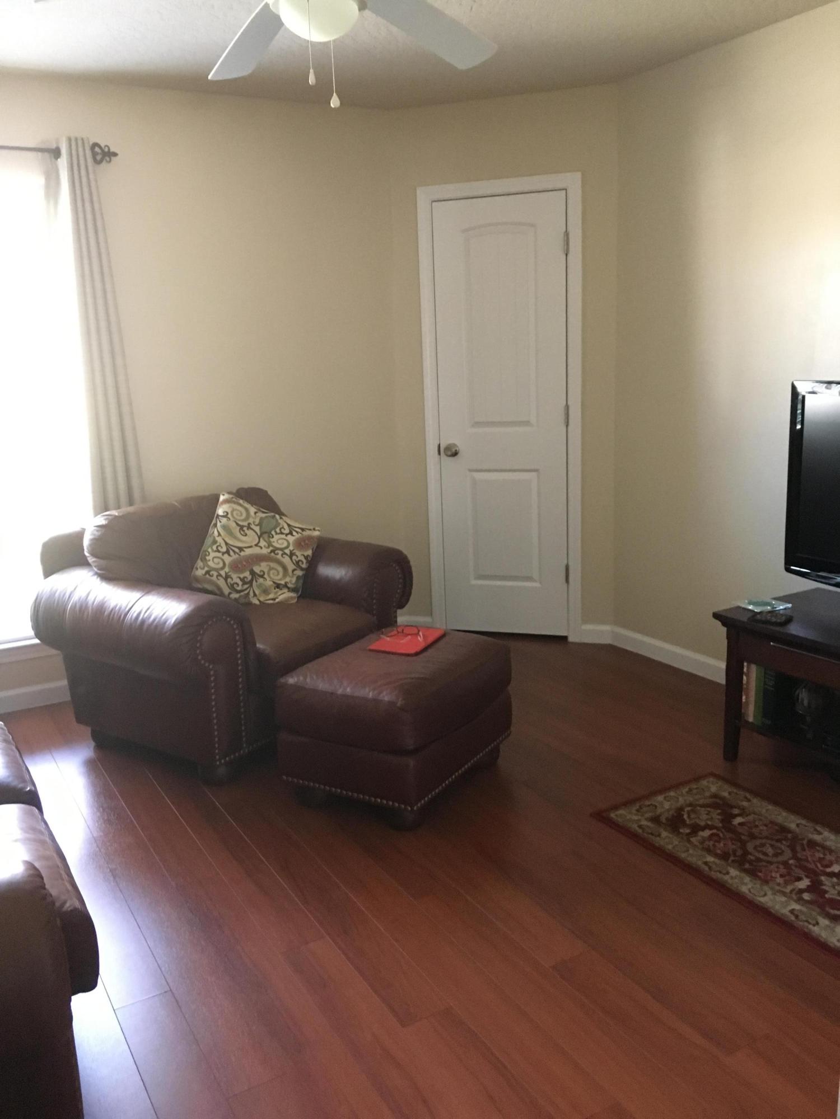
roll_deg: +2.2
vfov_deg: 61.7
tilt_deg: -12.7
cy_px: 560
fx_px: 938
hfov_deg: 48.2
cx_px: 420
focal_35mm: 29
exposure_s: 1/15
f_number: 2.2
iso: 200
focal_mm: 4.15
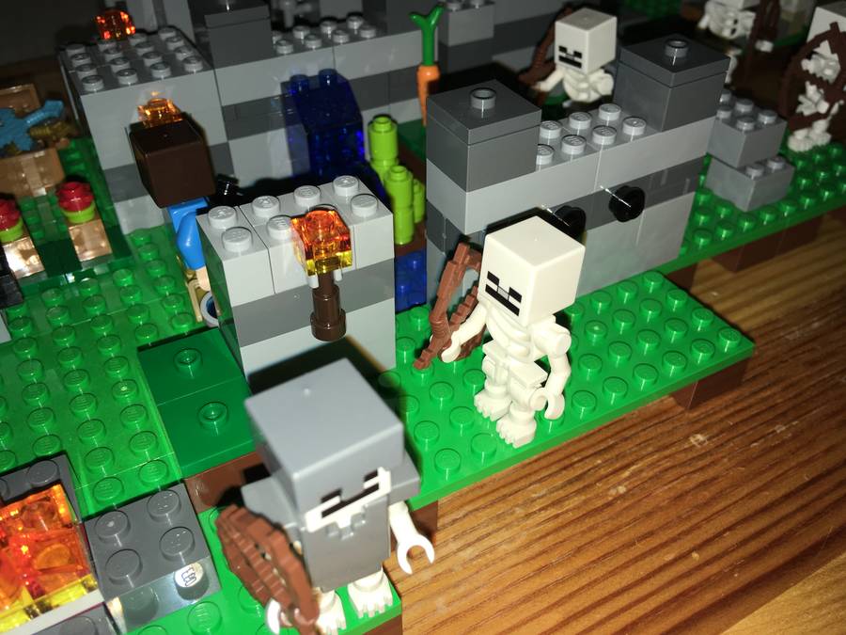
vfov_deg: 48.2
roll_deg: -0.5
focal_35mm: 29
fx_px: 709
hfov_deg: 61.7
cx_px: 423
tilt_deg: -39.5
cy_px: 318
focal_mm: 4.15
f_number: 2.2
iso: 25
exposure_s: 1/136
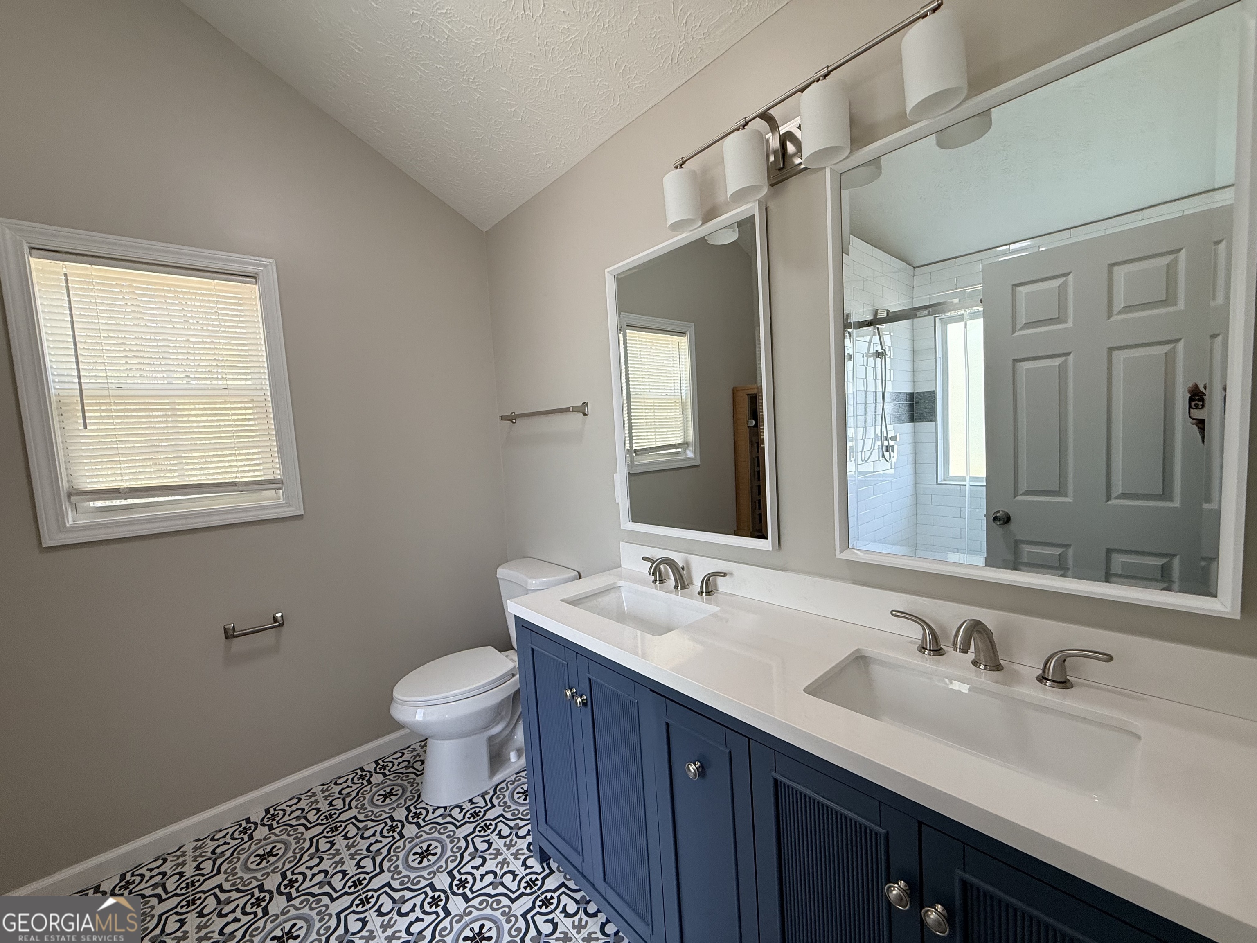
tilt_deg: -3.5
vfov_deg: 85.7
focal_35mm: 14
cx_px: 628
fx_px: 508
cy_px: 472
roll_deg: +3.4
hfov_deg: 102.1
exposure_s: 1/120
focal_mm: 2.22
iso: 160
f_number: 2.2
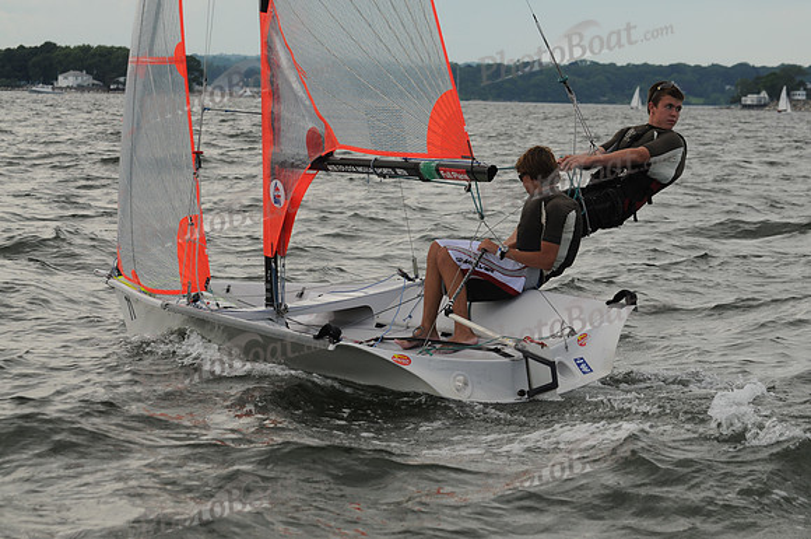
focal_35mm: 142
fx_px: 3206
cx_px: 406
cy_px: 270
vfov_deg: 9.6
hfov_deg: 14.4
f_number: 6.3
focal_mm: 95
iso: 200
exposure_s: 1/500
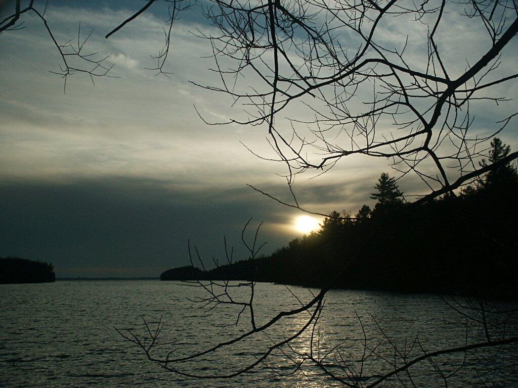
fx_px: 539
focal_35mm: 36
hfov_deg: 51.4
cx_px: 259
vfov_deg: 39.7
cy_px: 194
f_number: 6.7
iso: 64
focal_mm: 7.6
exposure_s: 1/180
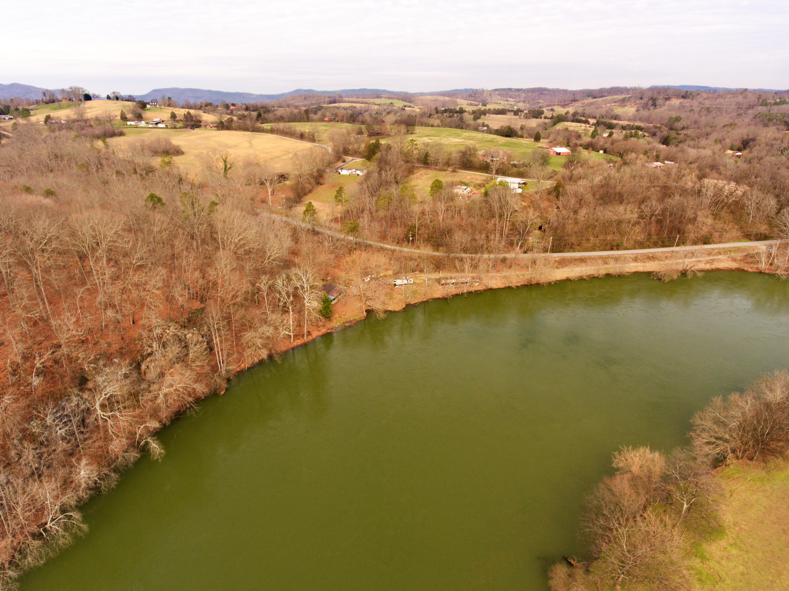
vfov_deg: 65.9
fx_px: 456
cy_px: 296
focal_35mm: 20
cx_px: 394
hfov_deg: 81.8
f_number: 2.8
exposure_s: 1/549
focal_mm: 3.6
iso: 100
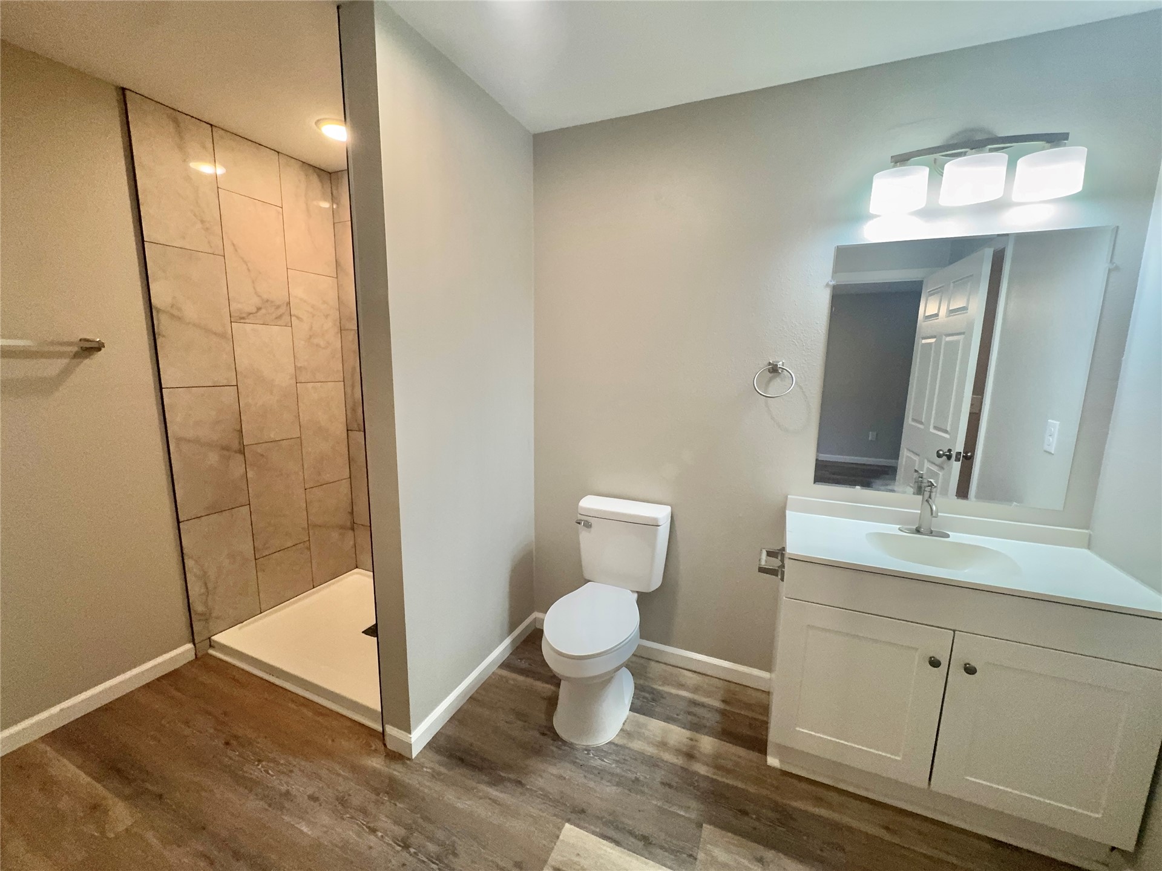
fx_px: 470
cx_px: 581
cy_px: 436
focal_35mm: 14
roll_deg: -1.4
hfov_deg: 102.1
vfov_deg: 85.7
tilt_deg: -10.6
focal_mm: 2.22
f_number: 2.2
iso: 200
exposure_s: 1/120
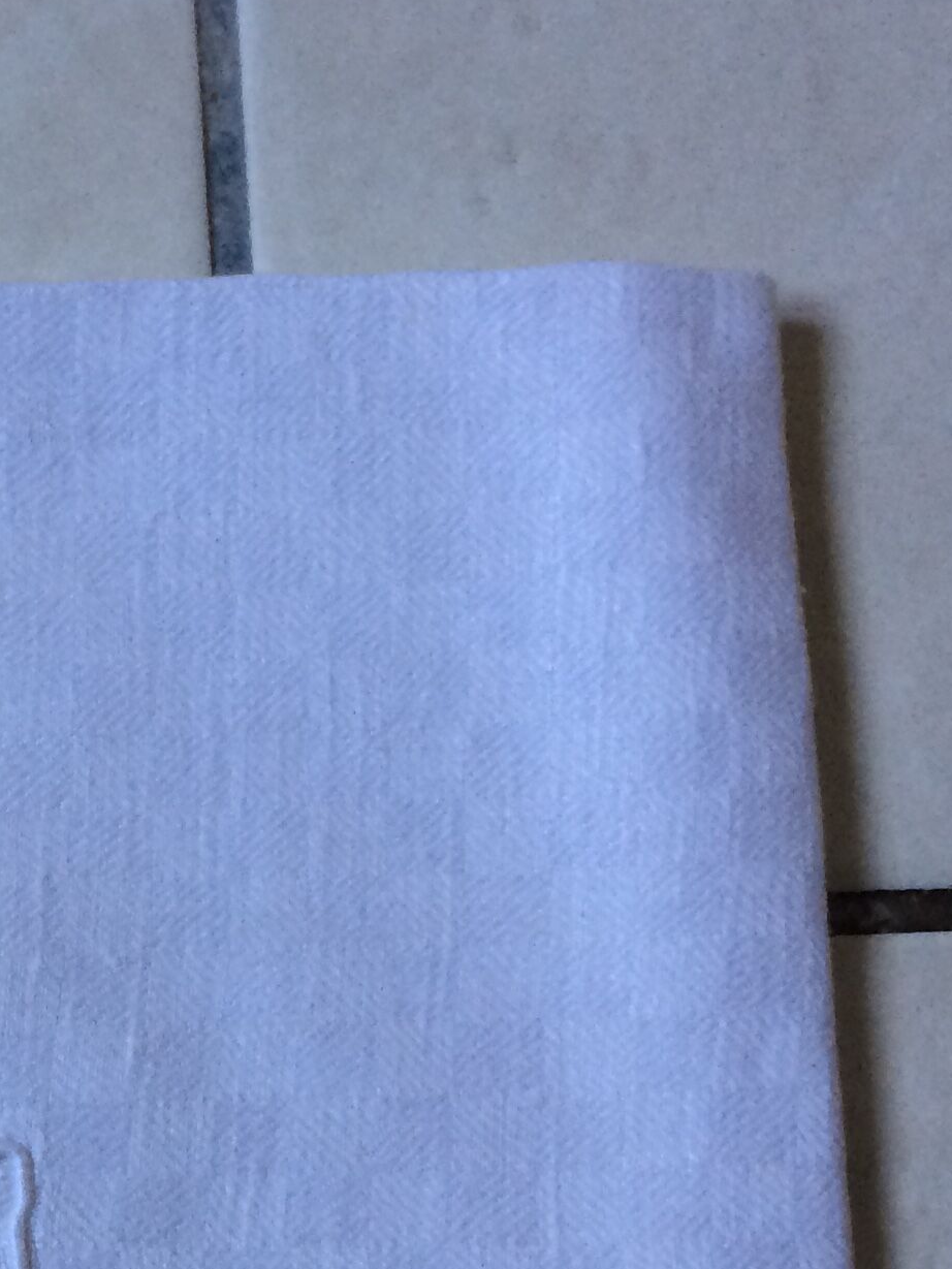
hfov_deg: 17.9
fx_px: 2823
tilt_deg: -82.7
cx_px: -290
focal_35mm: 77
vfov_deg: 24.7
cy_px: 1094
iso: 64
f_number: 2.2
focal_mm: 4.15
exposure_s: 1/33
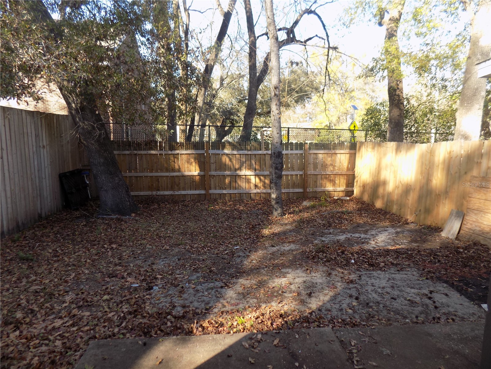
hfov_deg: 73.9
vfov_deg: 58.9
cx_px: 246
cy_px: 184
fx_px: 326
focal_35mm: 23
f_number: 3.1
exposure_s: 1/125
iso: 80
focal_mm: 4
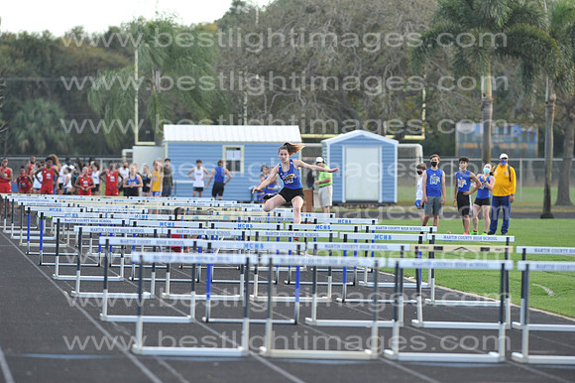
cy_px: 192
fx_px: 4789
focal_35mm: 300
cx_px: 288
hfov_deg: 6.9
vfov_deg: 4.6
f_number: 4.5
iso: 800
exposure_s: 1/1000
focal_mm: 300
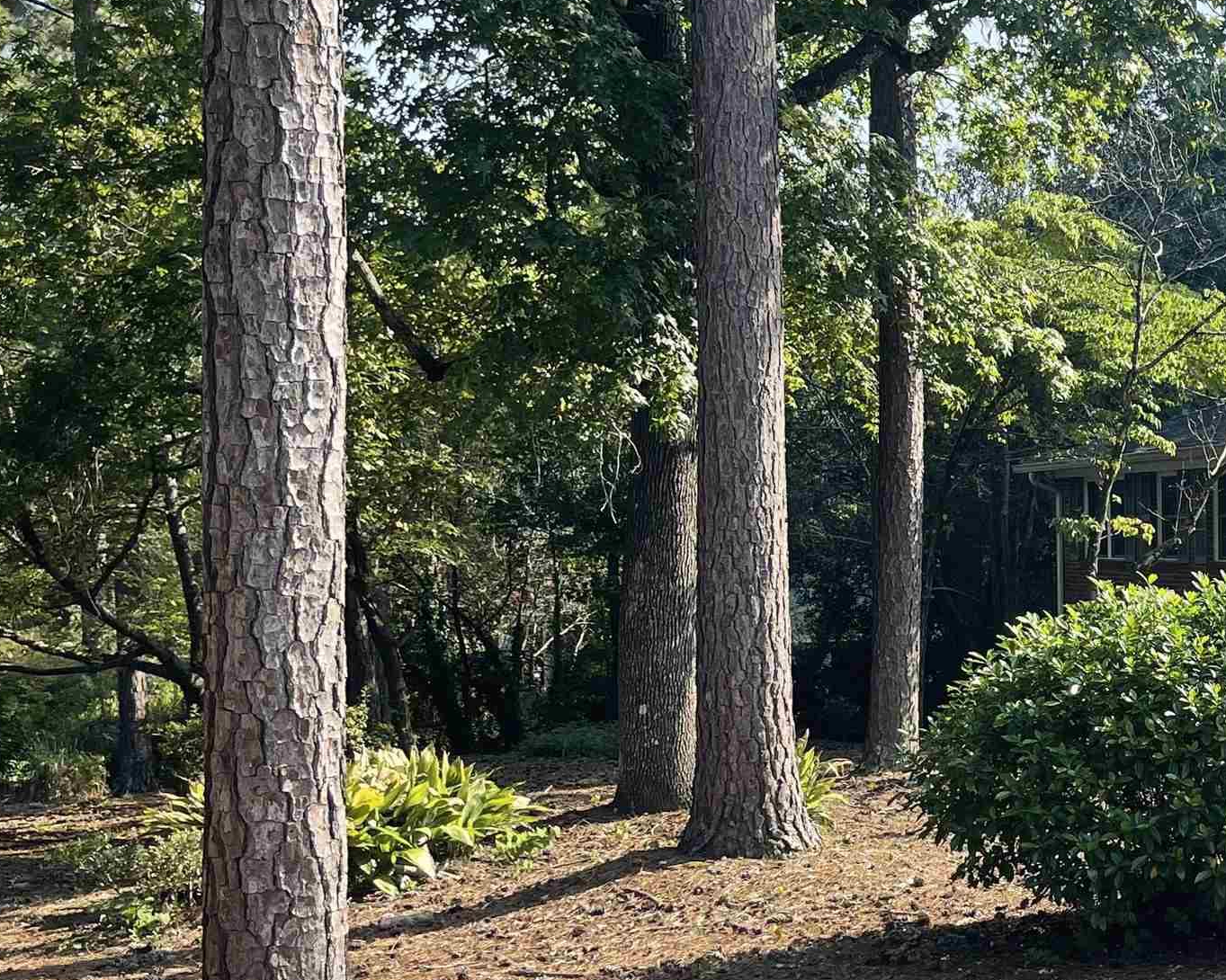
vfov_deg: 27.4
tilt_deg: -5.3
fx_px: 1995
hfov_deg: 30.6
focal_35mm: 55
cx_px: 1339
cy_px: 677
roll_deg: +0.7
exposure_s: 1/969
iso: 32
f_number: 1.6
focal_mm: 5.1
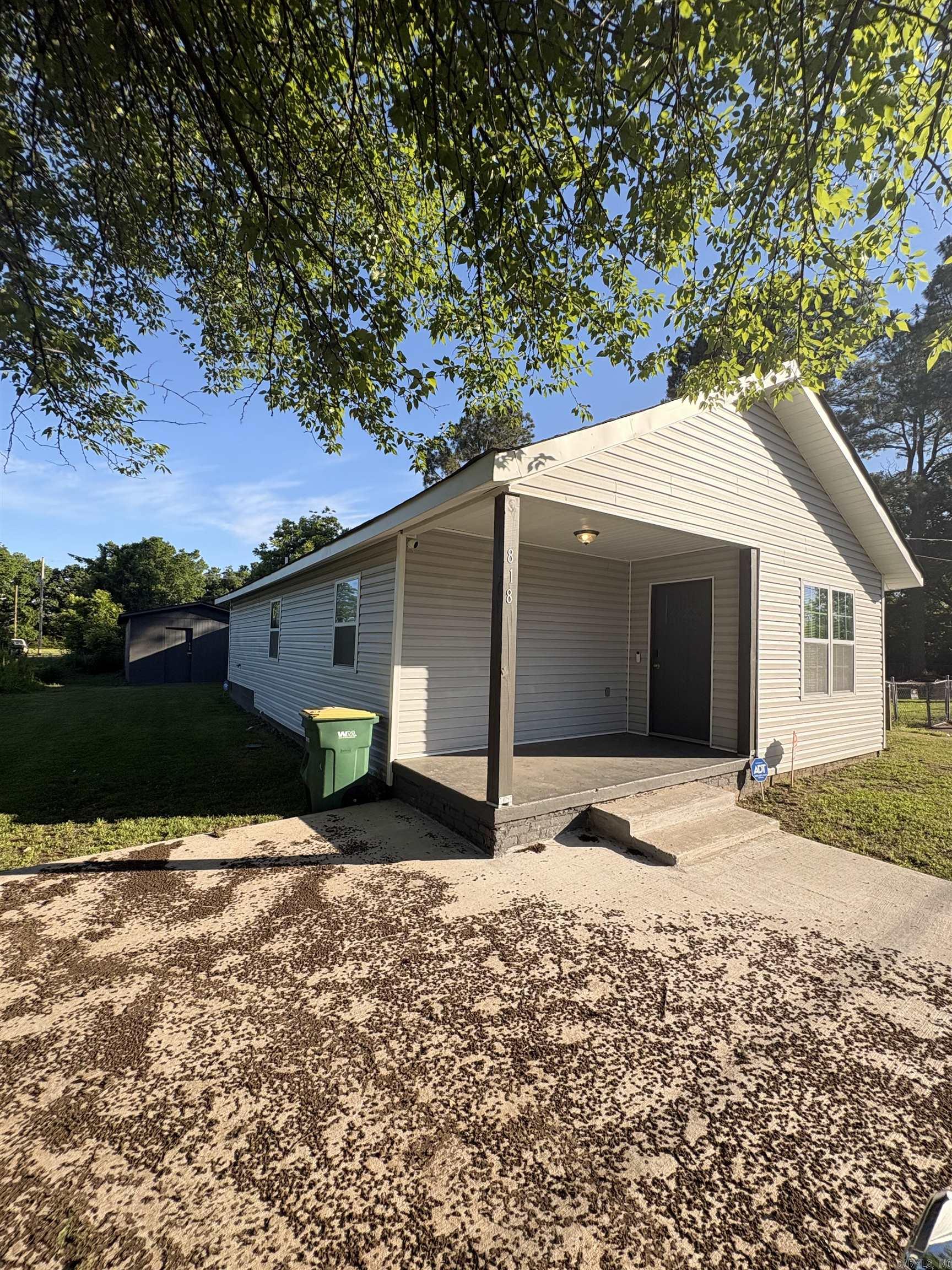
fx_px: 513
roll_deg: -1.3
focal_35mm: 14
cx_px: 476
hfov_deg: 85.7
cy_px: 635
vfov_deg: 102.1
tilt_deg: +2.3
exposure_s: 1/1299
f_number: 2.2
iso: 64
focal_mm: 2.22
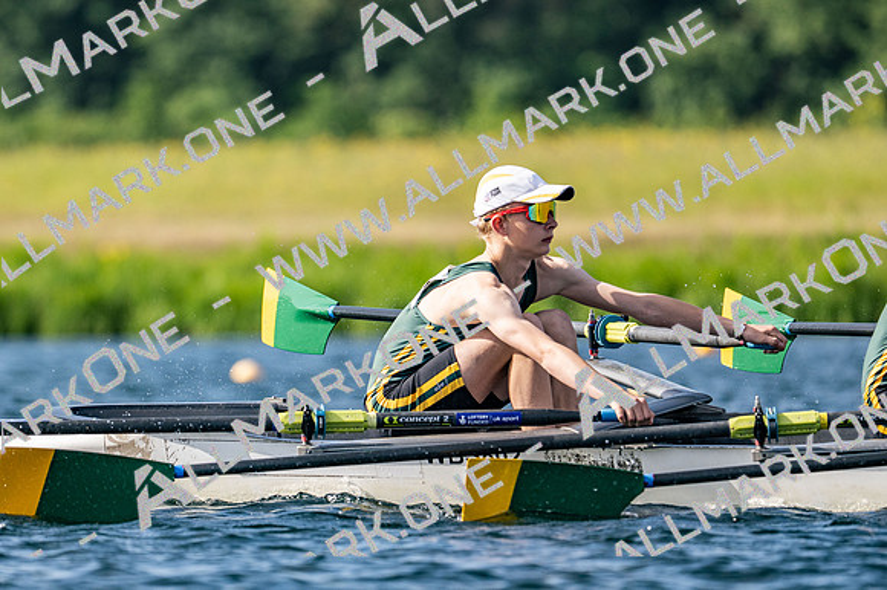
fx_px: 14774
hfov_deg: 3.4
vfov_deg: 2.3
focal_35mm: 600
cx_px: 444
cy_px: 295
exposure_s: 1/2500
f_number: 4.5
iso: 220
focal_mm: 400
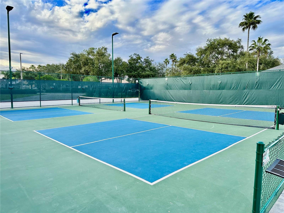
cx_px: 142
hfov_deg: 71.6
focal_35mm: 24
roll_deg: -0.9
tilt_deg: -4.5
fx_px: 197
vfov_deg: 56.8
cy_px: 106
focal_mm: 6.86
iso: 80
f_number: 1.78
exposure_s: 1/1040
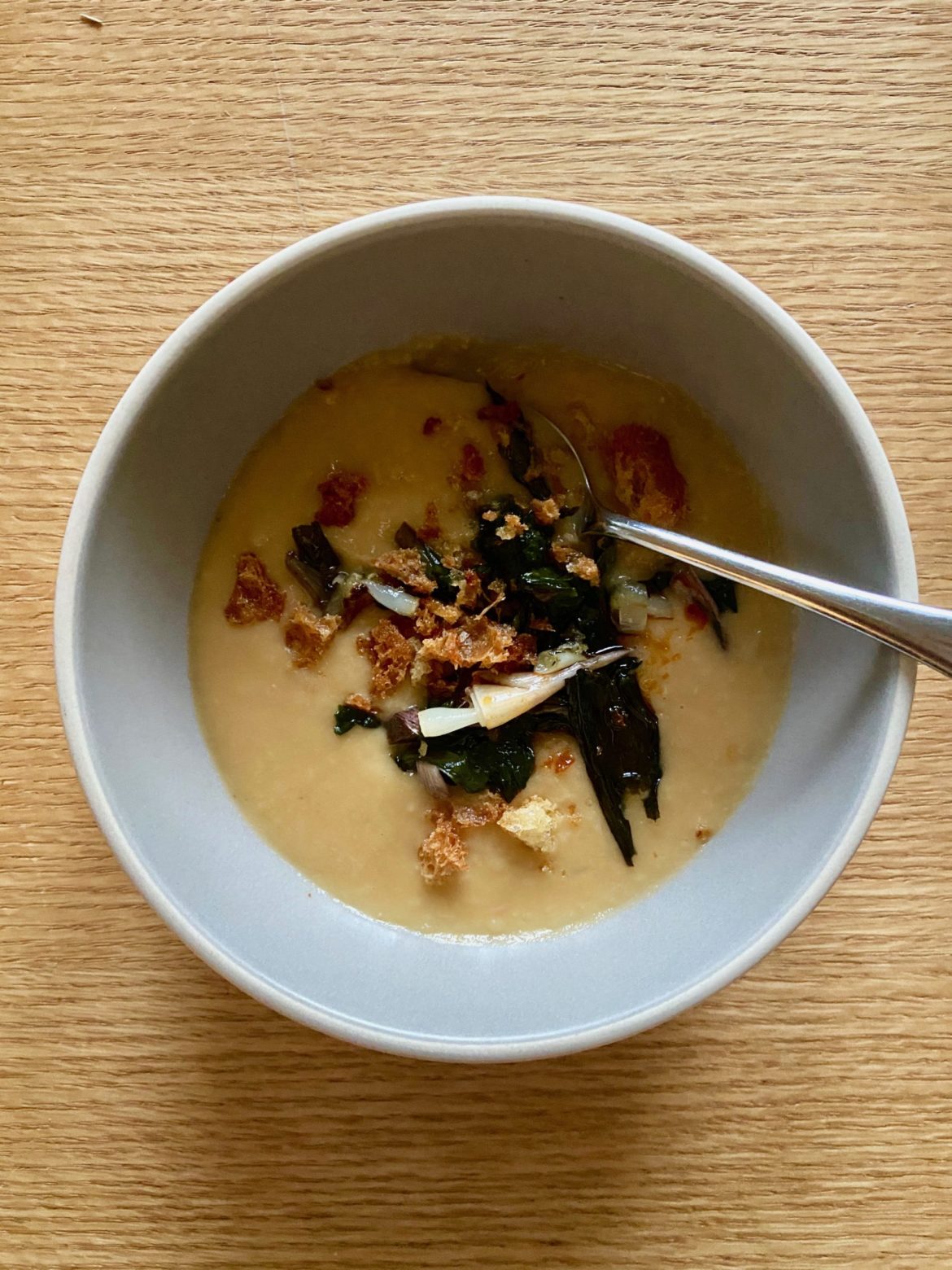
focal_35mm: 26
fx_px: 953
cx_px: 476
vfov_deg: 67.3
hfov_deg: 53.1
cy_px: 635
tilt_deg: -88.4
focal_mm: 4.25
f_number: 1.8
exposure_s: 1/30
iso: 500
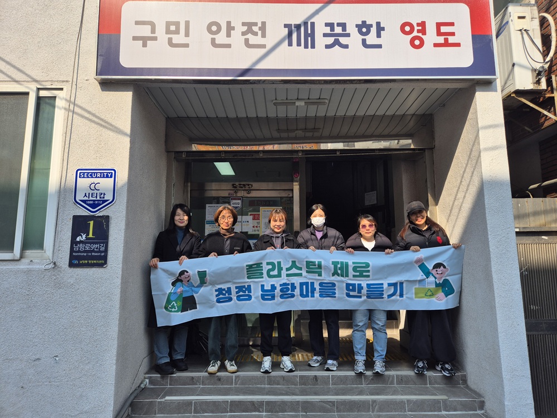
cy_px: 209
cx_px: 278
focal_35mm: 23
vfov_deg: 58.9
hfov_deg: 73.9
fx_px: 370
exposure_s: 1/1304
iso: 25
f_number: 1.8
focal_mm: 5.4
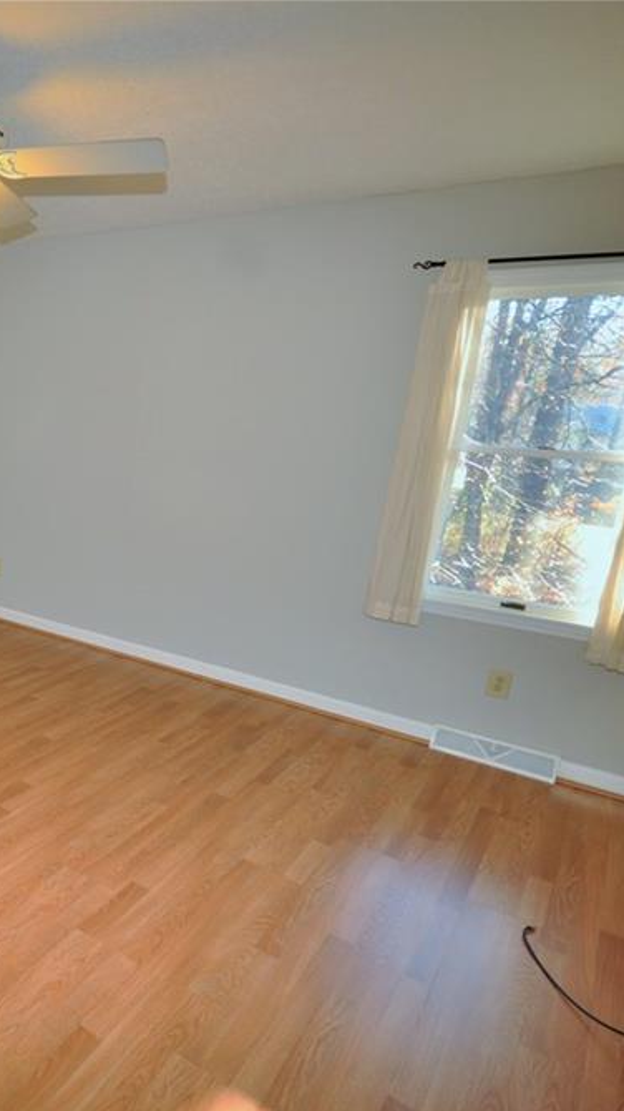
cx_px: -63
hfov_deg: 39.1
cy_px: 562
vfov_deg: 76.3
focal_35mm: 24
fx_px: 706
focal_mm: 10
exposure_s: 1/60
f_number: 4
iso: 560
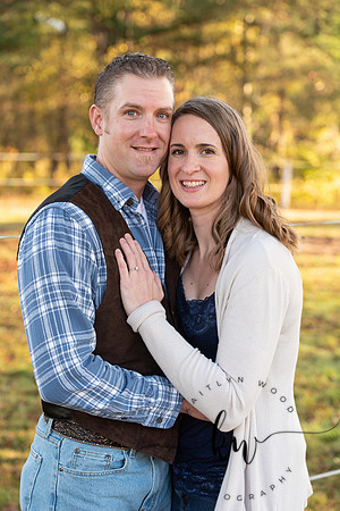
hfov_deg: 17.5
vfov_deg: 26.0
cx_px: 170
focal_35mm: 78
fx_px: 1105
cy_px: 256
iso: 400
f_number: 4
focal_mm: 78
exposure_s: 1/200
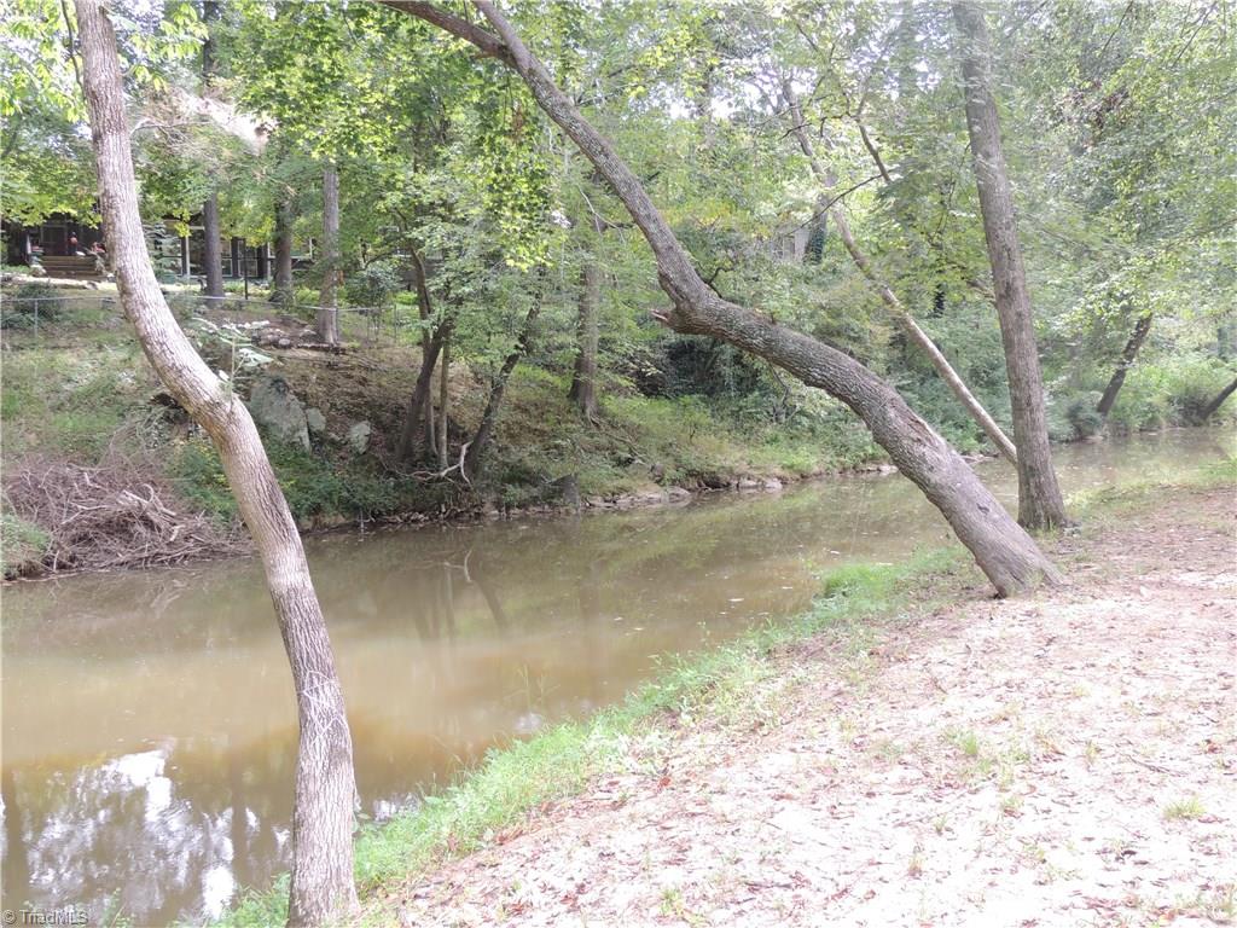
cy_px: 464
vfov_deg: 40.7
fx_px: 1251
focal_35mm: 35
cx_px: 618
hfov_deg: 52.6
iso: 100
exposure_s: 1/50
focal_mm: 6.2
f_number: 3.3
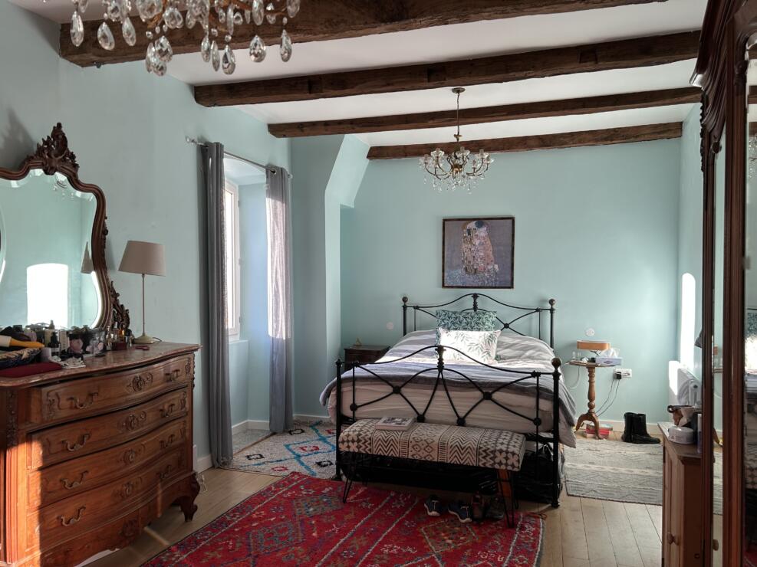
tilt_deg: -1.0
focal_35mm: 26
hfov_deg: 67.3
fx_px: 569
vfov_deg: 53.1
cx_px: 378
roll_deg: +0.0
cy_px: 284
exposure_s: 1/138
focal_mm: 5.7
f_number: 1.5
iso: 32
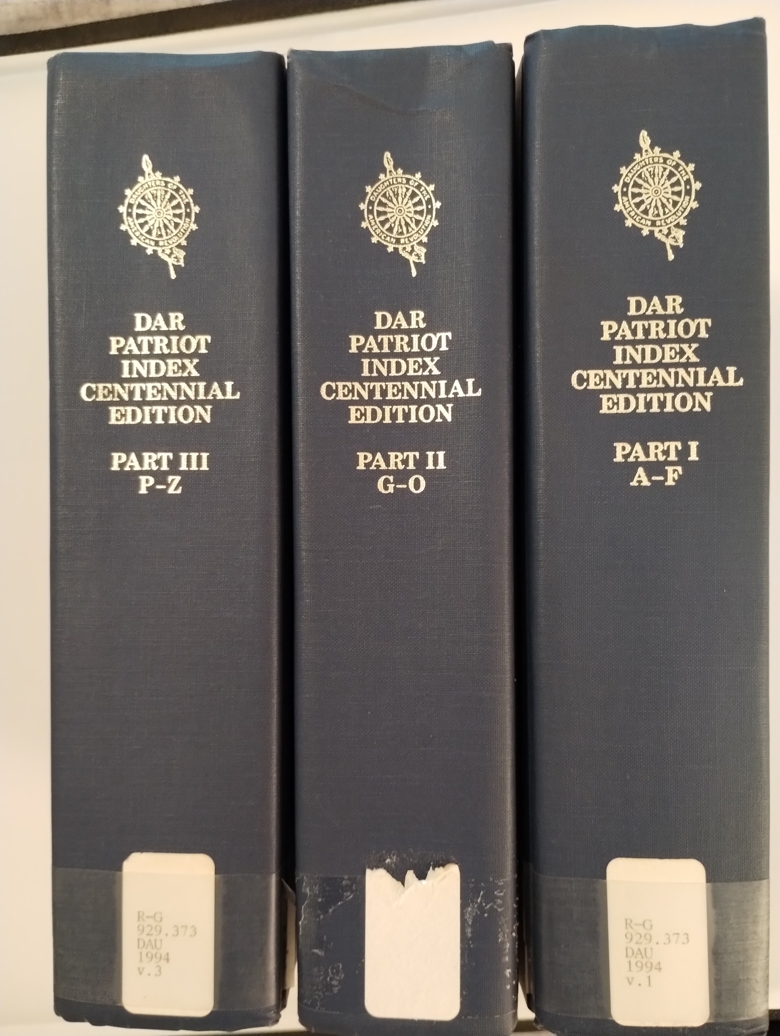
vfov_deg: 63.4
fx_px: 839
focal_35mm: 28
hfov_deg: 49.9
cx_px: 390
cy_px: 518
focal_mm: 4.27
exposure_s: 1/20
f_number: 1.8
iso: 1622
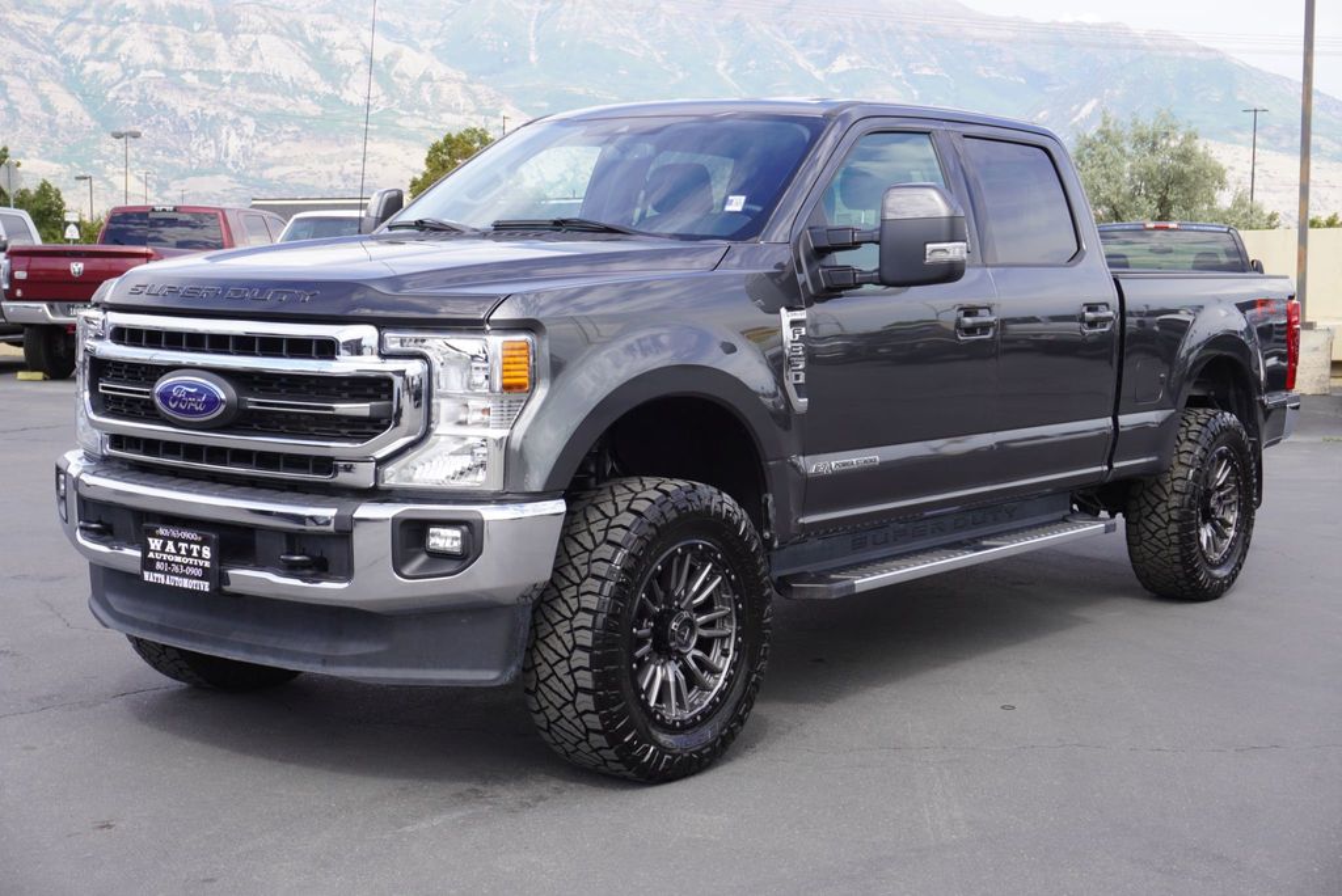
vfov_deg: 27.3
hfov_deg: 39.9
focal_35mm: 50
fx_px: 1846
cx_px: 671
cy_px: 448
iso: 100
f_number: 8
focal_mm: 33
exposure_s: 1/100
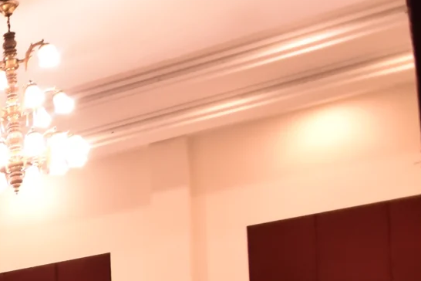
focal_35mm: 77
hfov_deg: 16.1
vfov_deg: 15.2
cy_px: 511
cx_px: -530
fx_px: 904
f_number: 2.8
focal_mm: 11
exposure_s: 1/20
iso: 640
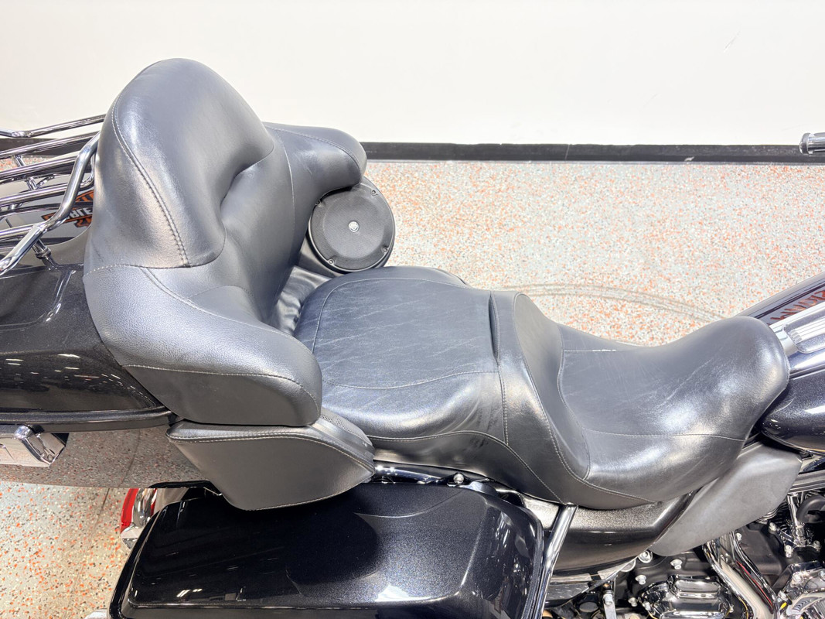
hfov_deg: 67.3
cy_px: 310
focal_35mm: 26
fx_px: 620
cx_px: 412
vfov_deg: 53.1
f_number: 1.6
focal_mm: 5.96
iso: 64
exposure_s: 1/120
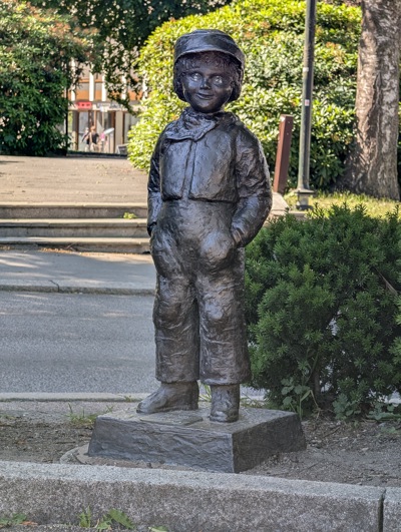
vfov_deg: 17.9
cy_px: 266
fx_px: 1694
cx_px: 200
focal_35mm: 110
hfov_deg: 13.5
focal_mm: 17.91
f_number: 2.8
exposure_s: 1/294
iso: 39
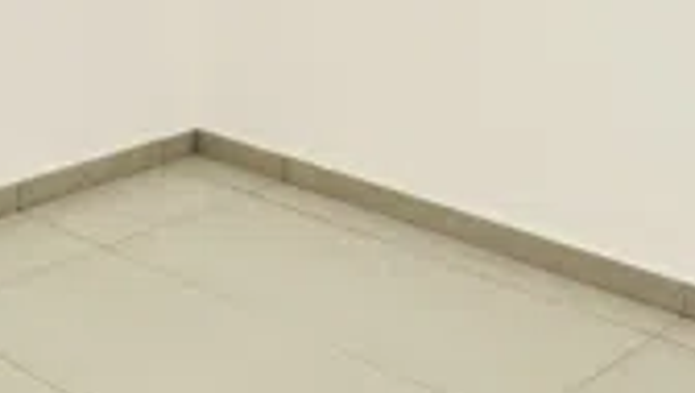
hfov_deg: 33.3
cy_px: -335
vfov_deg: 16.8
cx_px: 17
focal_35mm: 58
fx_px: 1070
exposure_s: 1/100
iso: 50
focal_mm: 2.22
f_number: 2.2
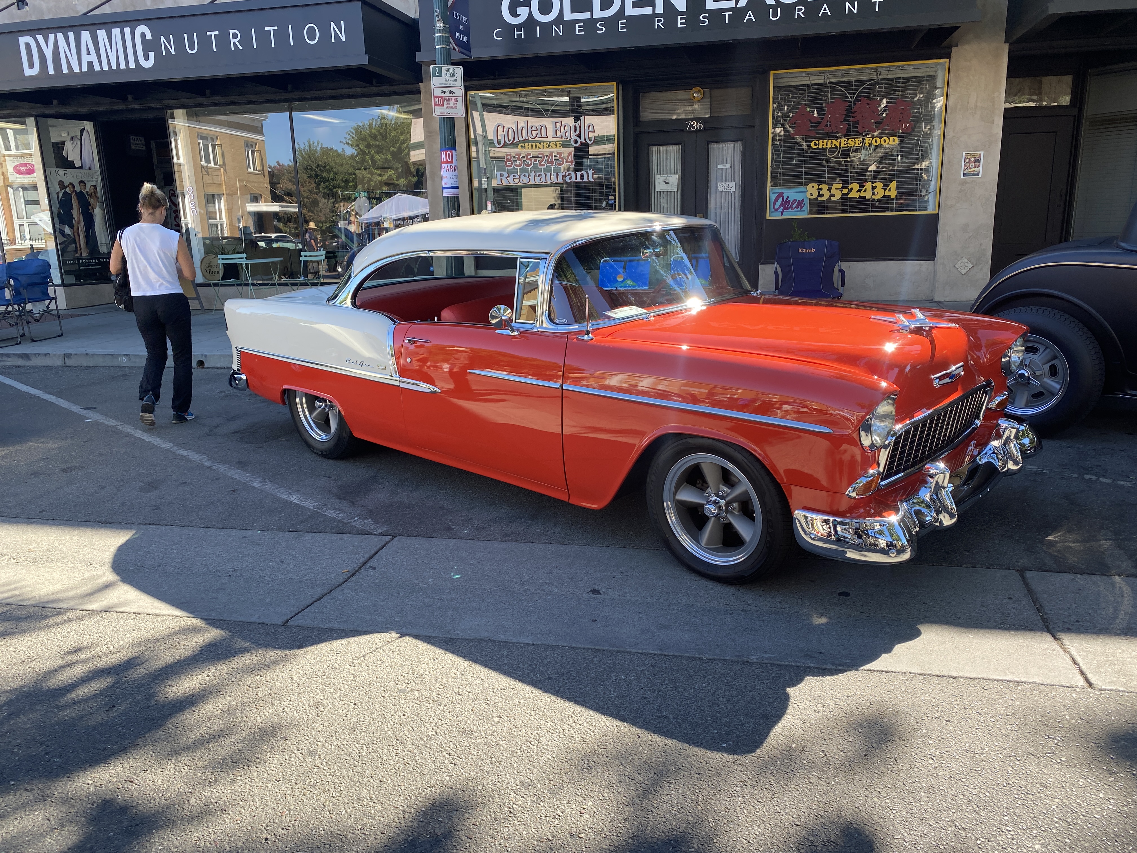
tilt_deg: -15.9
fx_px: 854
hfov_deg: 67.3
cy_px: 426
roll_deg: +1.7
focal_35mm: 26
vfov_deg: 53.1
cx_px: 568
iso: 32
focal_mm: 4.25
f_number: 1.8
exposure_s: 1/428
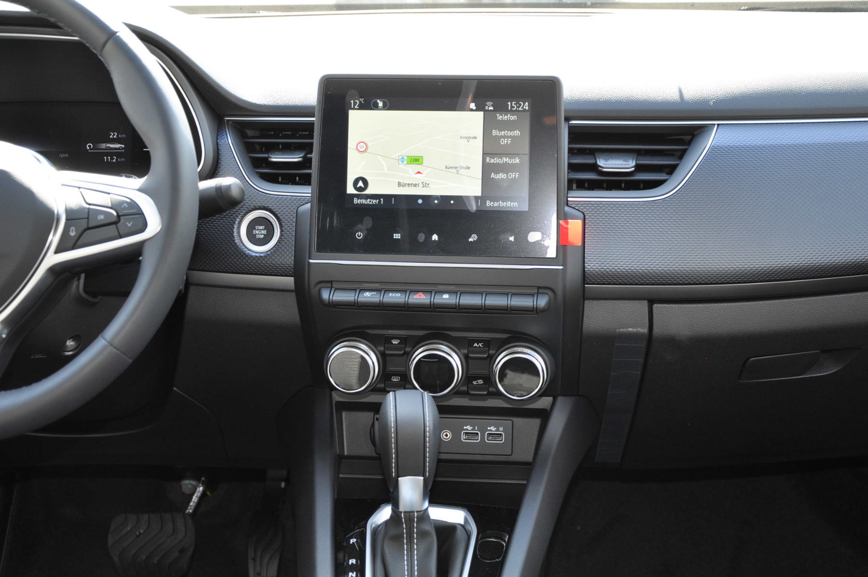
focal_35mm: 52
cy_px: 288
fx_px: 1264
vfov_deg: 25.7
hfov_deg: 37.9
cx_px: 434
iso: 560
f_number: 4.5
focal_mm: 35
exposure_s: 1/125
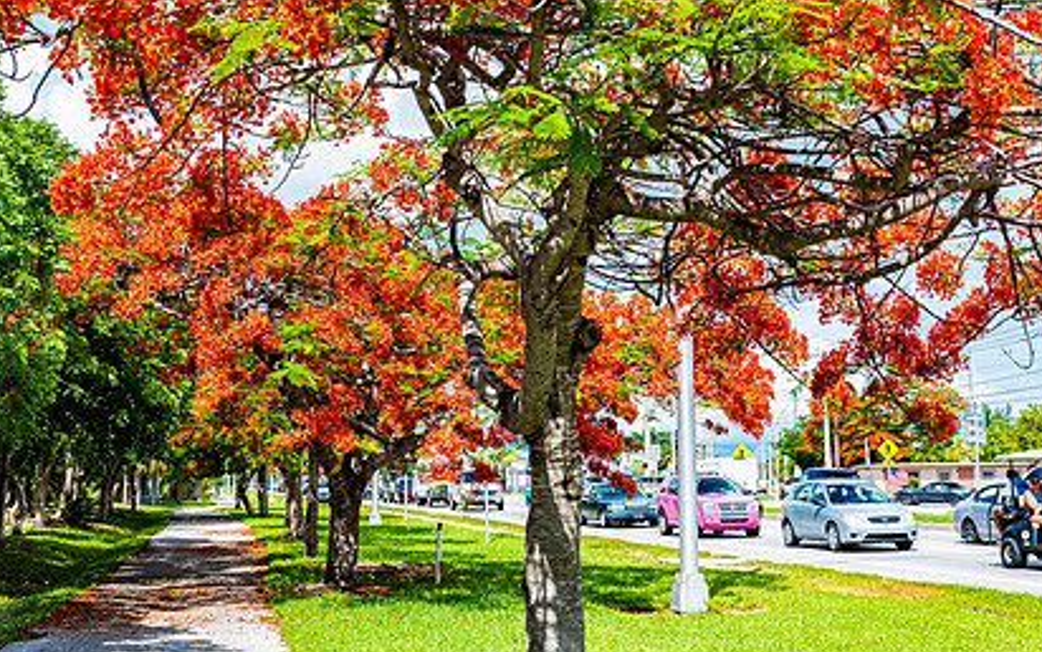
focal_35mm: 55
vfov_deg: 23.5
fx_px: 1563
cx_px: 461
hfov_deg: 36.8
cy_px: 228
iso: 64
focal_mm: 35
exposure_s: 1/100
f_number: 7.1
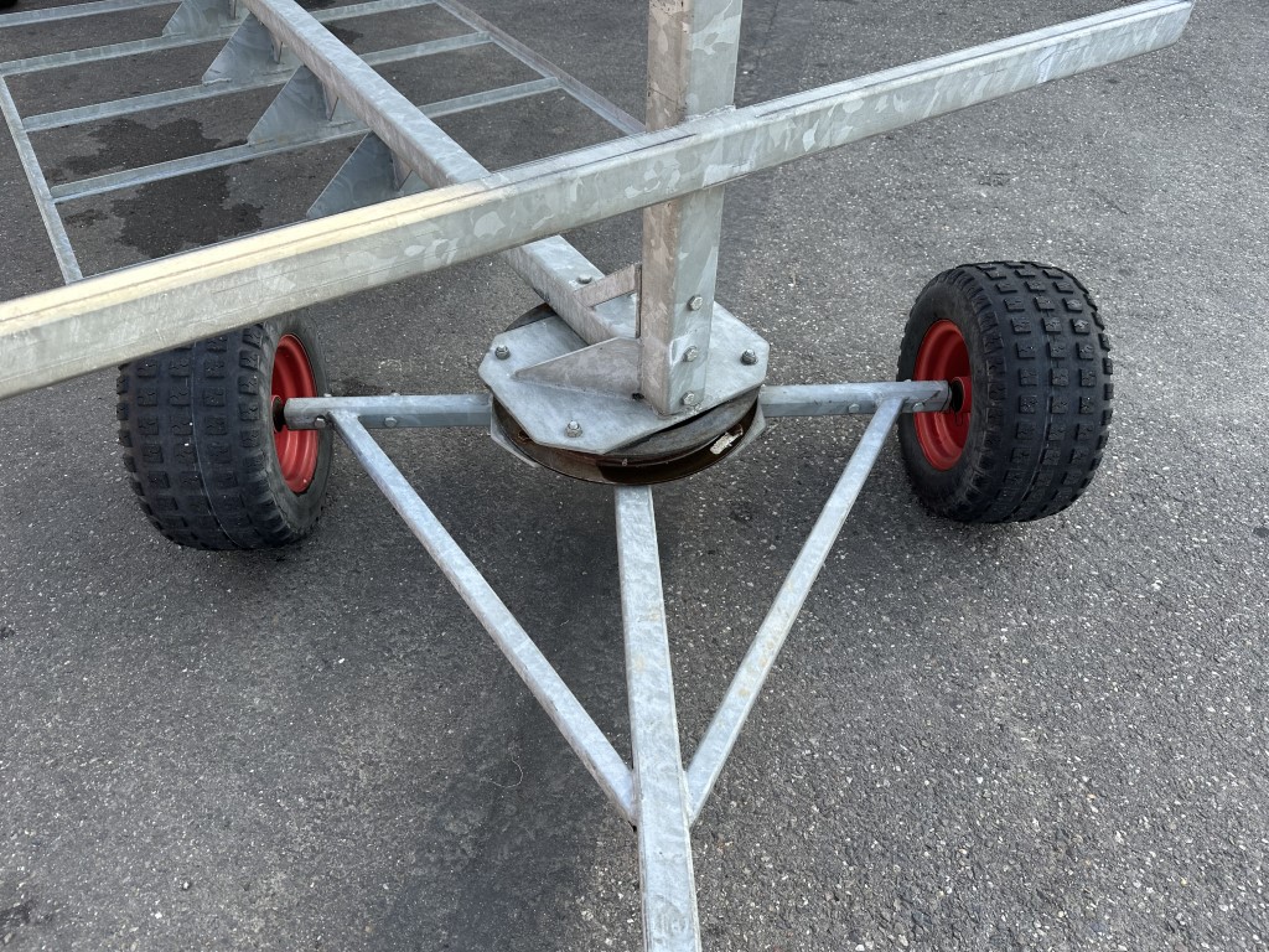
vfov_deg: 56.8
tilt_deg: -46.4
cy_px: 476
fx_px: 880
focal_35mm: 24
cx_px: 634
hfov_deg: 71.6
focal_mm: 6.86
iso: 80
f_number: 1.78
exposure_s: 1/402
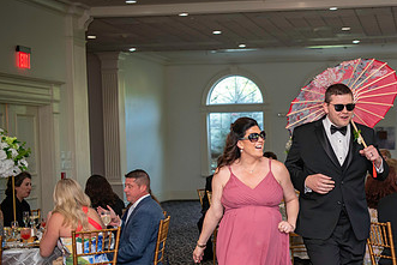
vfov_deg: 16.2
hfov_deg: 23.7
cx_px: 336
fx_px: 927
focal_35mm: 84
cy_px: 191
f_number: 3.2
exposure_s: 1/125
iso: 800
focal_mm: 48
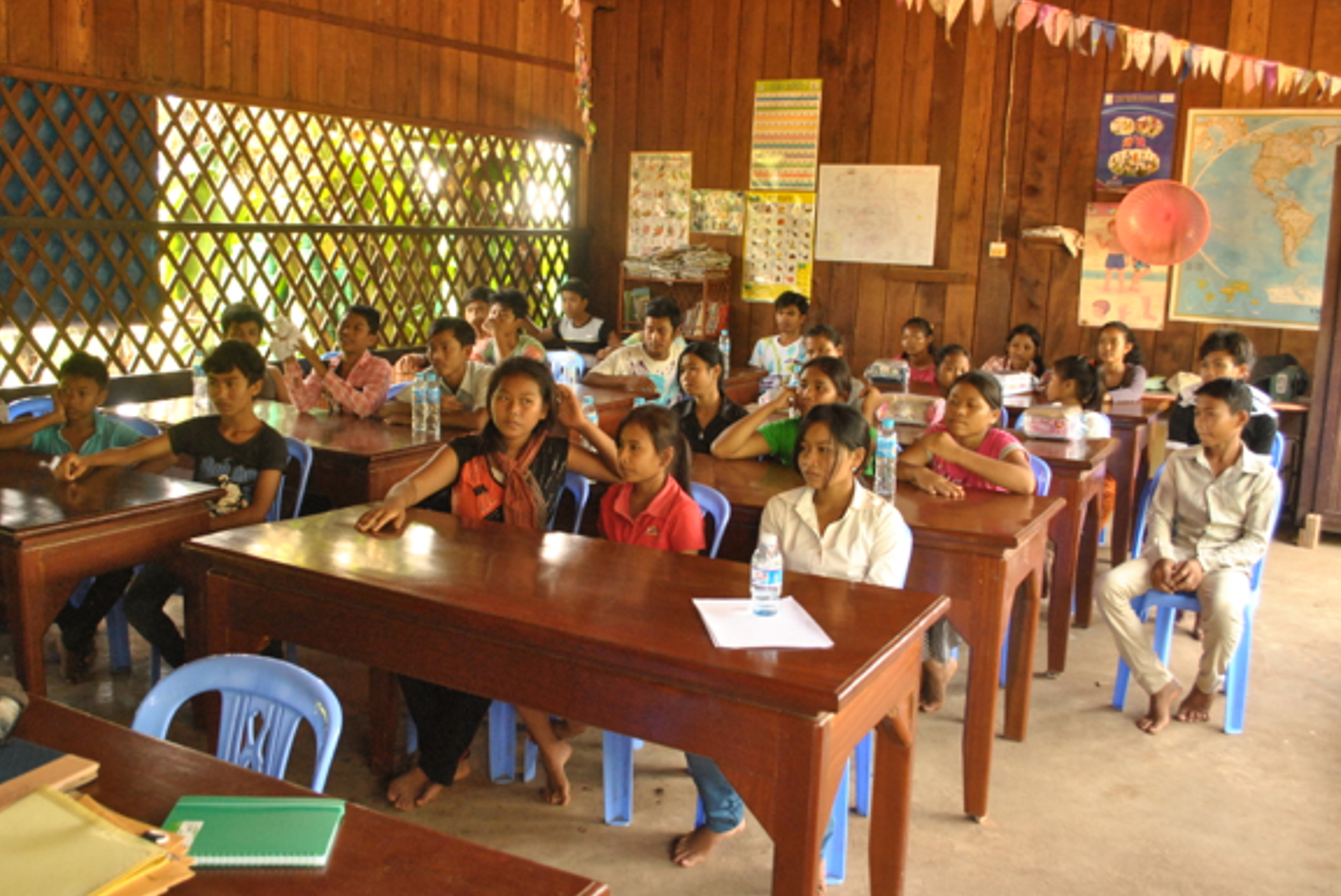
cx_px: 636
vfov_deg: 43.7
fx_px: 1118
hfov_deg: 61.9
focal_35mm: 30
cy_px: 435
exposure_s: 1/30
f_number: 5
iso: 800
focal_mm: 18
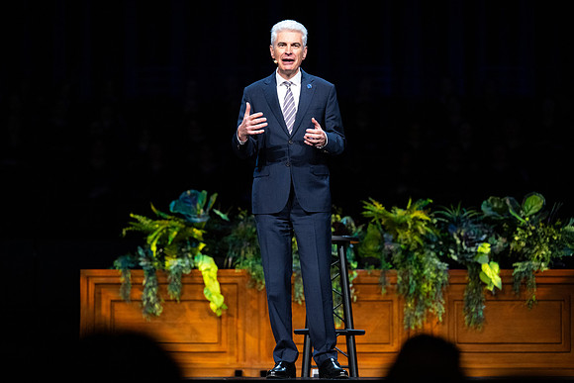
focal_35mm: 157
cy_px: 191
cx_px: 293
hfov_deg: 13.1
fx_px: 2496
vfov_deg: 8.8
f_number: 3.2
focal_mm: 145
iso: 1600
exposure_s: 1/250
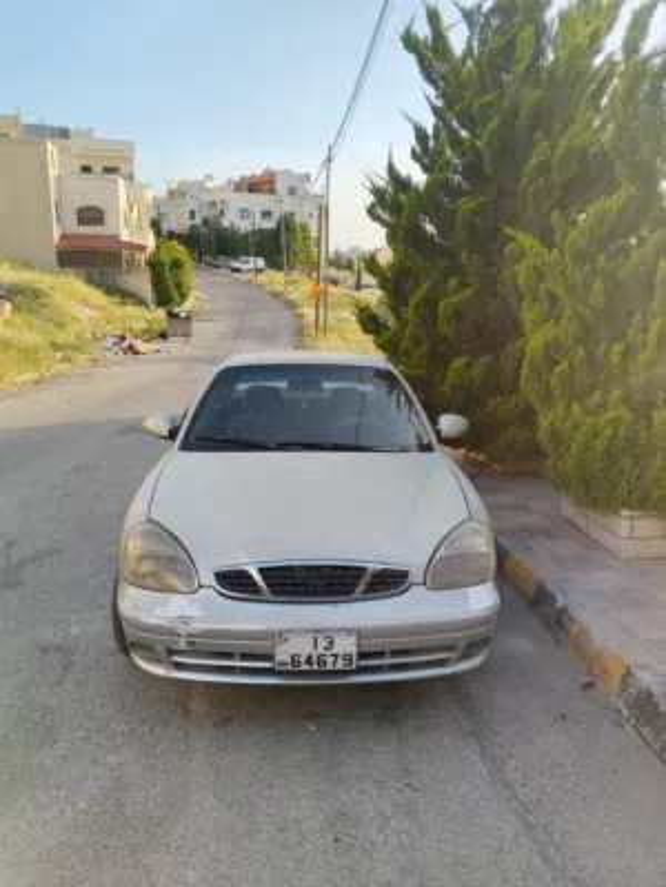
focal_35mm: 23
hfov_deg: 58.9
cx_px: 333
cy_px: 444
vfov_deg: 73.9
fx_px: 590
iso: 50
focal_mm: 4.09
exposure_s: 1/136
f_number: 1.6
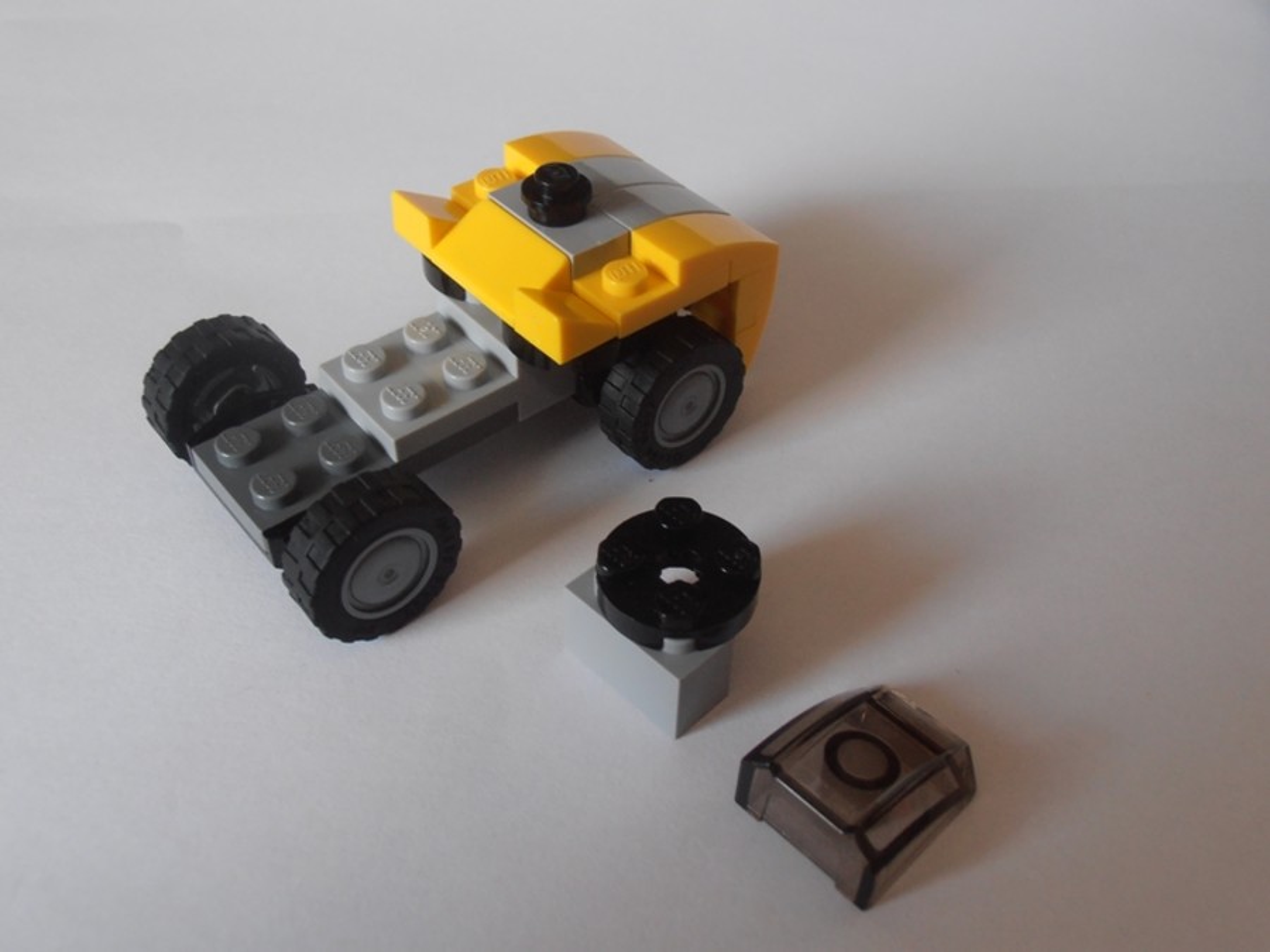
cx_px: 635
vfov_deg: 38.7
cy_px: 476
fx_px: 1357
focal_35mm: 37
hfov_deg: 50.1
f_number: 3.9
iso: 125
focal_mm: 6.61
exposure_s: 1/20
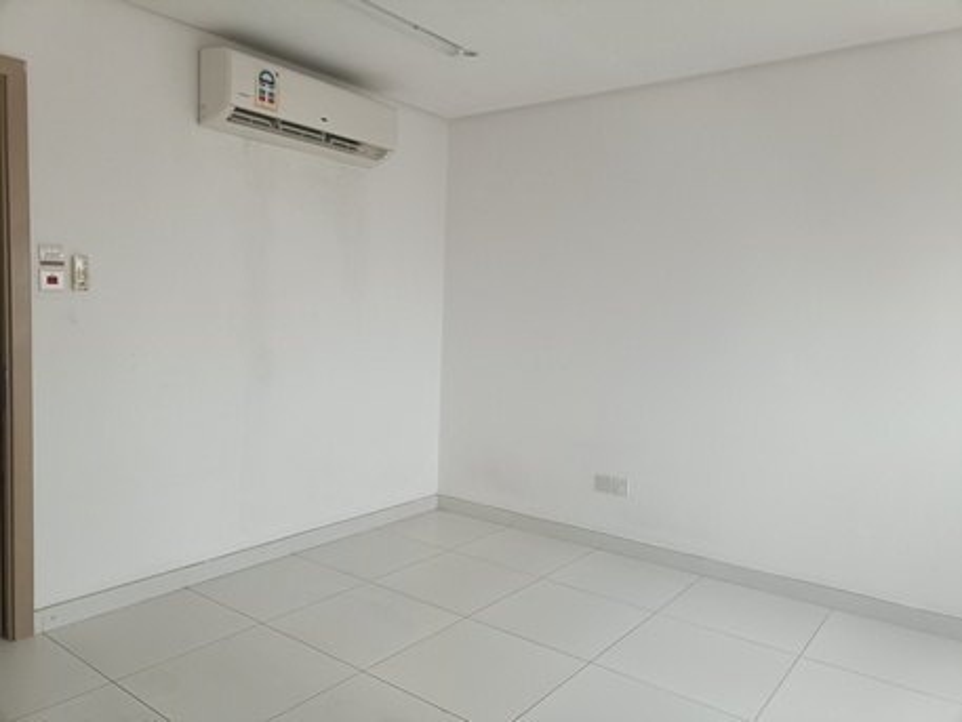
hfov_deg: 69.4
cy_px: 361
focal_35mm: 25
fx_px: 695
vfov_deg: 54.9
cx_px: 481
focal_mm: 4.7
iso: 1430
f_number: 1.7
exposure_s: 1/50
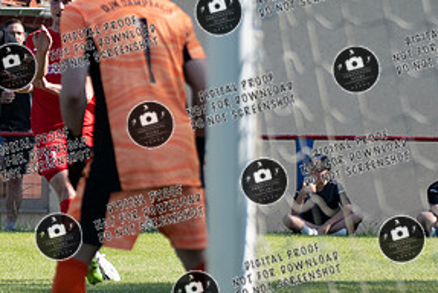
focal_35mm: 599
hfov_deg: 3.4
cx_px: -37
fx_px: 7295
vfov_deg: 2.3
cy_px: 81
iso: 640
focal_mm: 200
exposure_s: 1/1600
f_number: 5.6
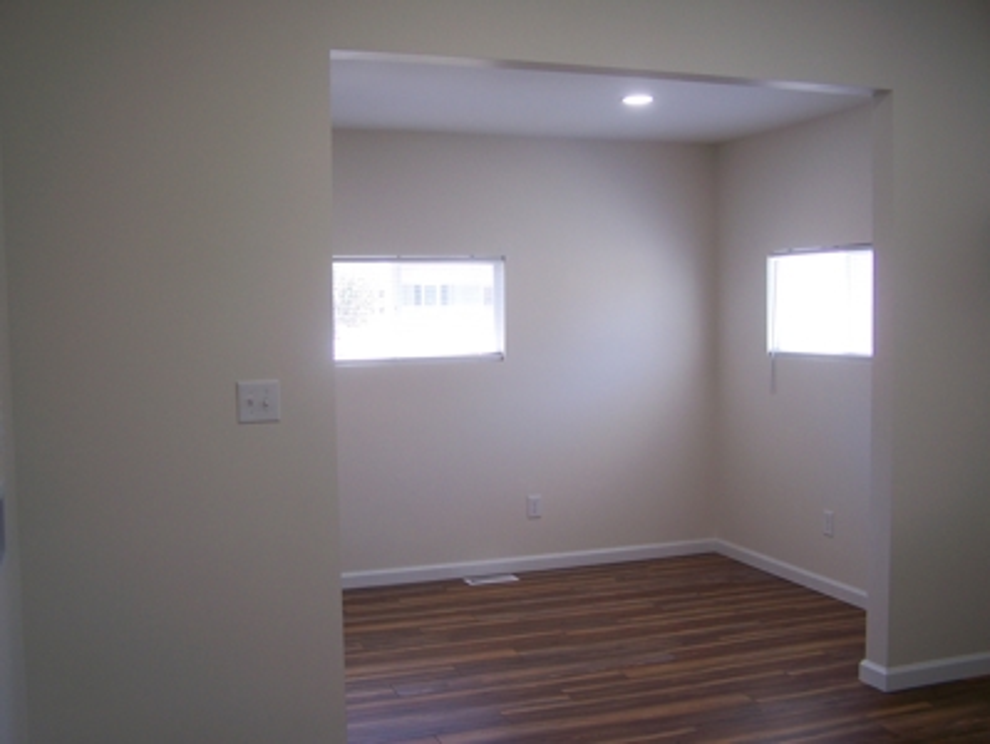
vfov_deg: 37.8
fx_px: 1088
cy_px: 372
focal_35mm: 38
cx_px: 495
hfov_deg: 48.9
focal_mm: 6.3
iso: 80
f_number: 2.8
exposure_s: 1/50
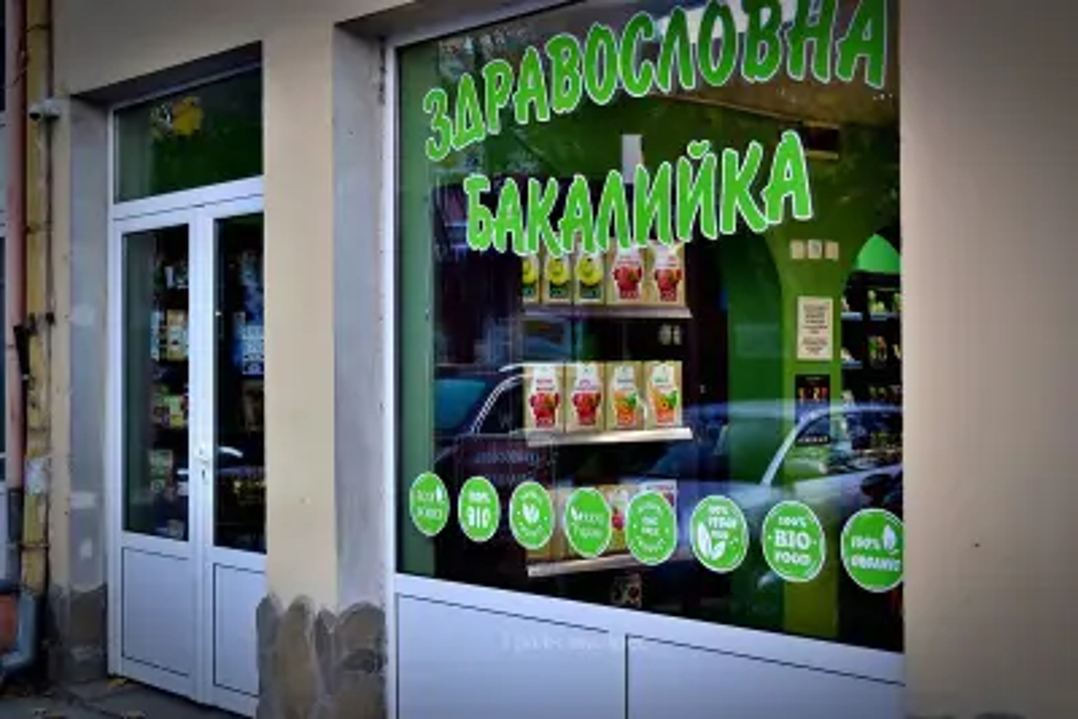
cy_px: 360
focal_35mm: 48
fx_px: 1438
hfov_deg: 41.1
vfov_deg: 28.1
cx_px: 539
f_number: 5.6
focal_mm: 32
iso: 220
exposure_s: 1/20
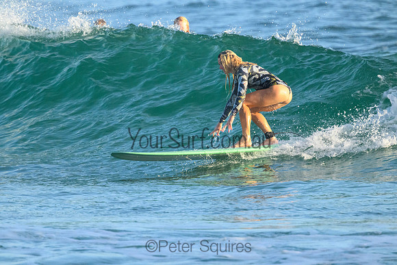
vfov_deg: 1.7
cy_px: 132
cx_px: 198
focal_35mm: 800
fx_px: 8824
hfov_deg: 2.6
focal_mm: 800
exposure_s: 1/2000
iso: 4500
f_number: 11
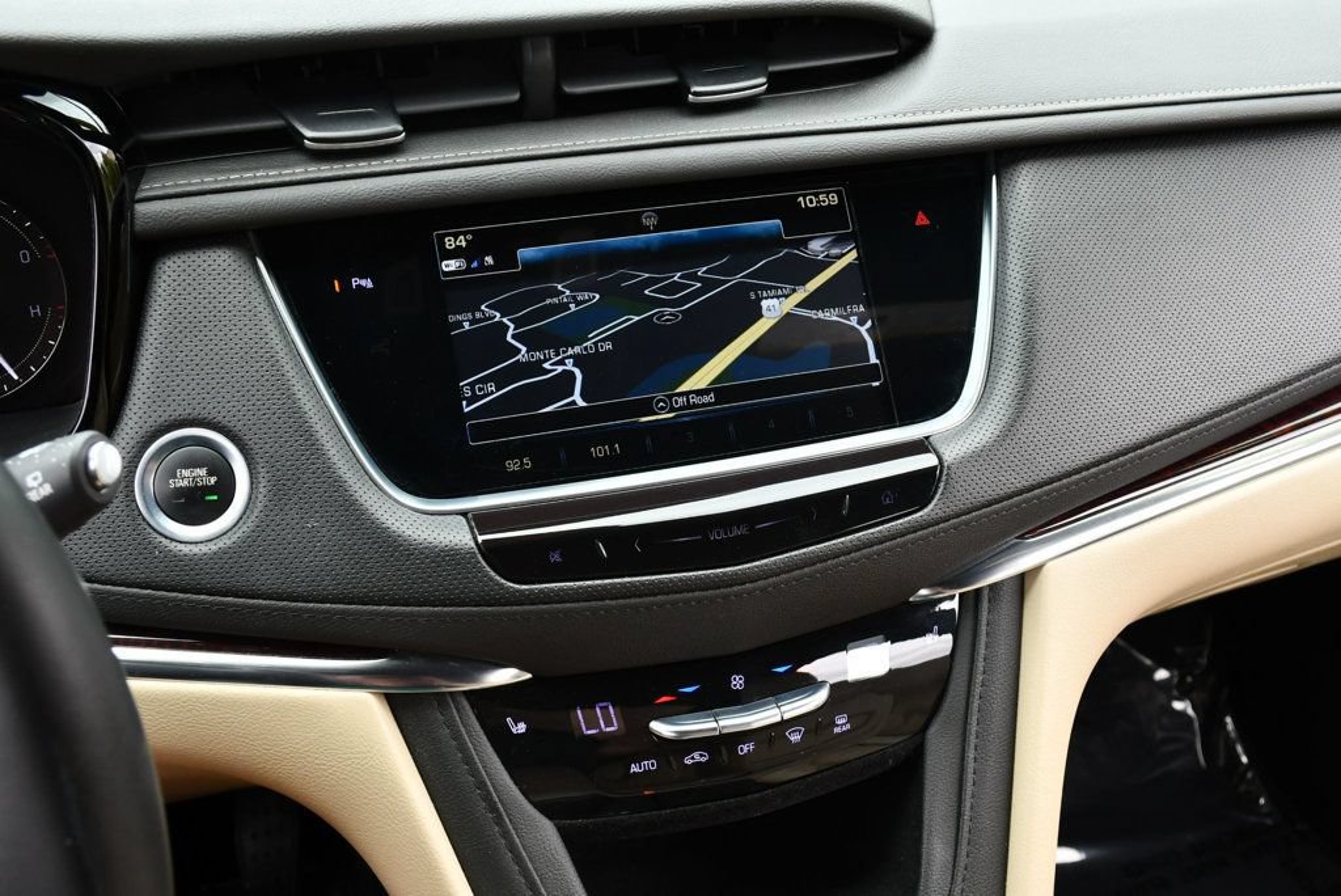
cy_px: 448
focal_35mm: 36
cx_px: 670
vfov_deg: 36.9
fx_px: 1342
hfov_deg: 53.1
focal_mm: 18
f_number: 5
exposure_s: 1/250
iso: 400
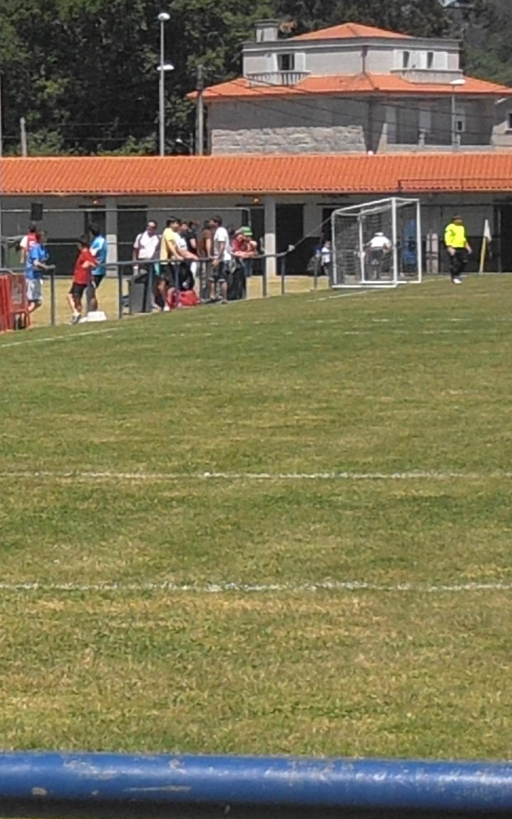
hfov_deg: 6.7
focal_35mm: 196
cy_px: 409
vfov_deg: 10.7
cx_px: -20
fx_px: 4376
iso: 400
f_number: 15
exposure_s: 1/320
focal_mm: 24.39
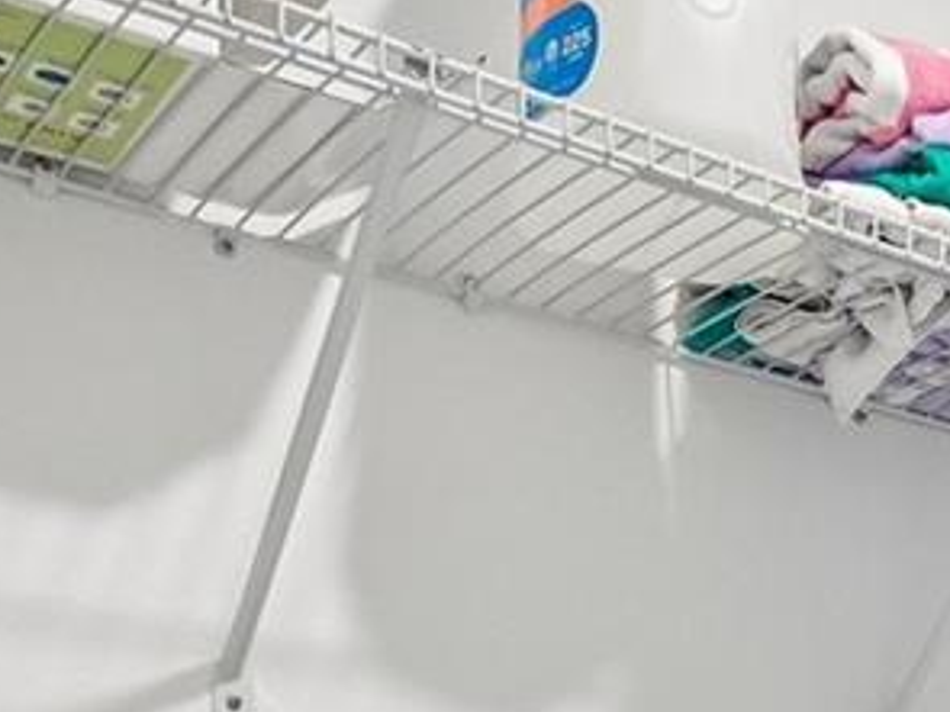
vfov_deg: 18.0
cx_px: 1185
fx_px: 2003
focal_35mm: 73
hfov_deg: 23.9
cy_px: 1070
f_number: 8
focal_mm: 14
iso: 400
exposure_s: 1/20
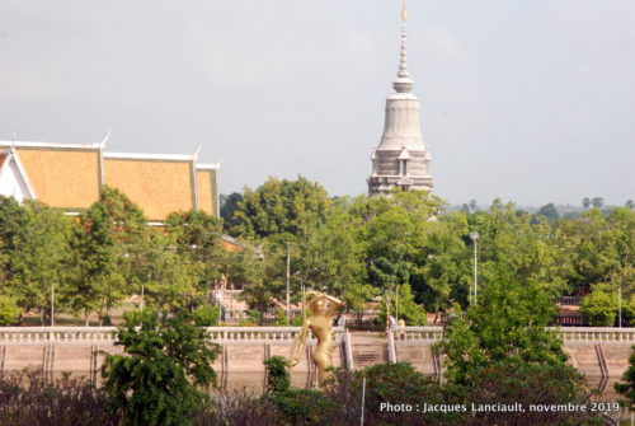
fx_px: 1855
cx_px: 318
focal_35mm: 105
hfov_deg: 19.4
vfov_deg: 13.1
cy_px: 213
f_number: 11
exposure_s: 1/60
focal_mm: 70
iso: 100
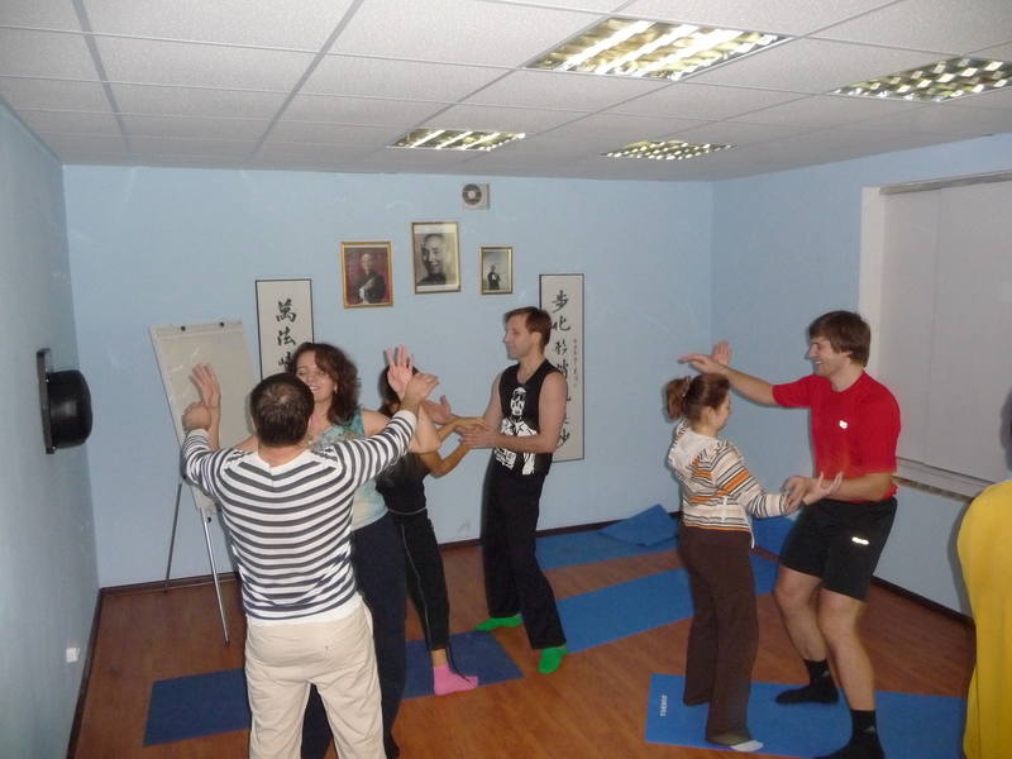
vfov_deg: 49.7
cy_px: 380
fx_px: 819
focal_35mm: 28
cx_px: 506
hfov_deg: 63.4
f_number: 3.3
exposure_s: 1/8
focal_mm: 4.7
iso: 500
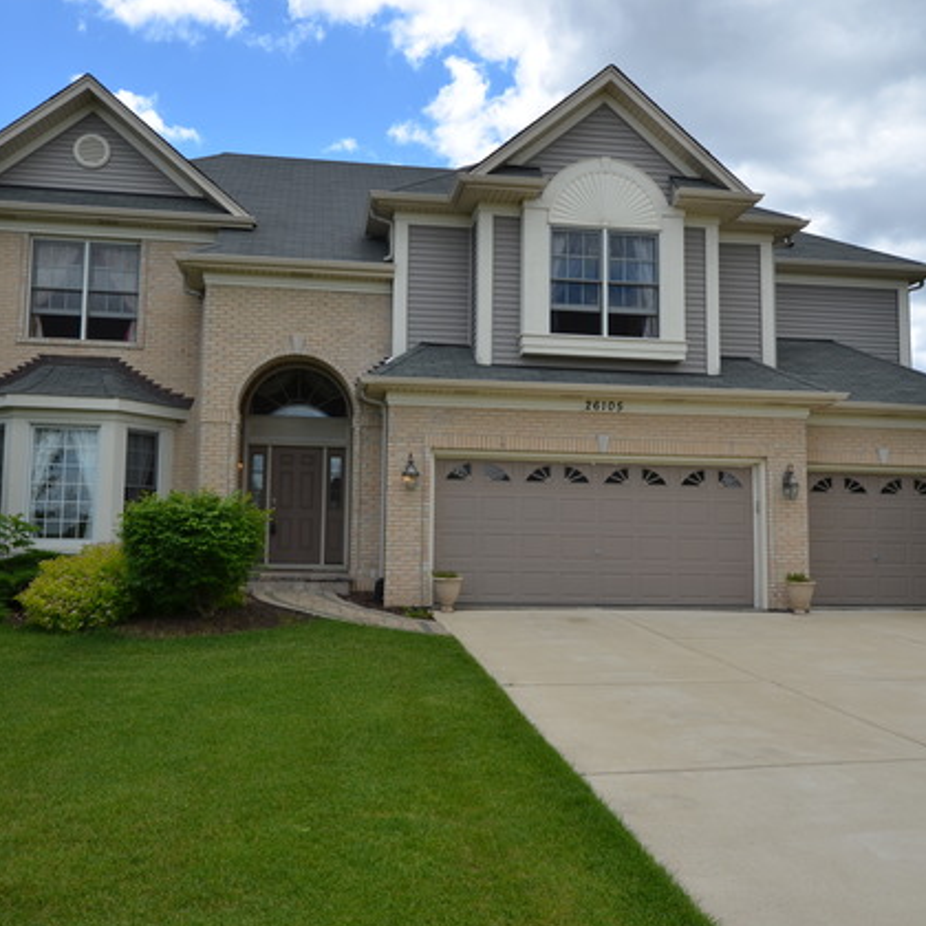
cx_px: 437
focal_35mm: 31
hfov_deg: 52.5
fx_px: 938
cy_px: 463
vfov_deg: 52.5
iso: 100
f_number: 8
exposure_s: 1/250
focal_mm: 16
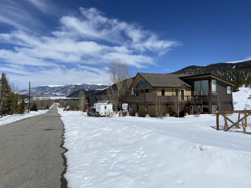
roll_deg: -0.2
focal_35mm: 27
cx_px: 126
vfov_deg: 51.4
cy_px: 92
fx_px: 196
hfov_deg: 65.3
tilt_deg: +3.8
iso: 32
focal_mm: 4.25
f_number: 1.8
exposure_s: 1/11494
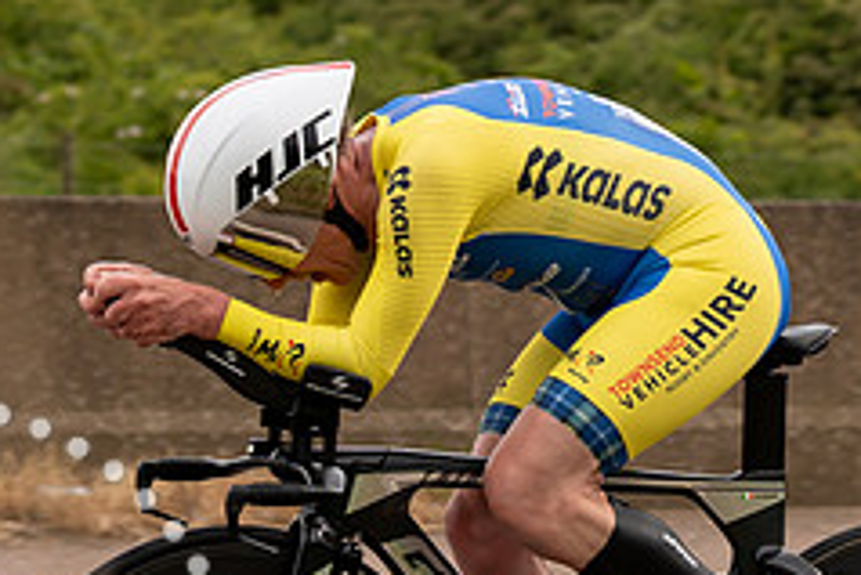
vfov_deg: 5.6
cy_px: 291
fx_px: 5911
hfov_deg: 8.3
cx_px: 569
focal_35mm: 247
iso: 200
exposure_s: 1/1000
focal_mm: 70
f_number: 4
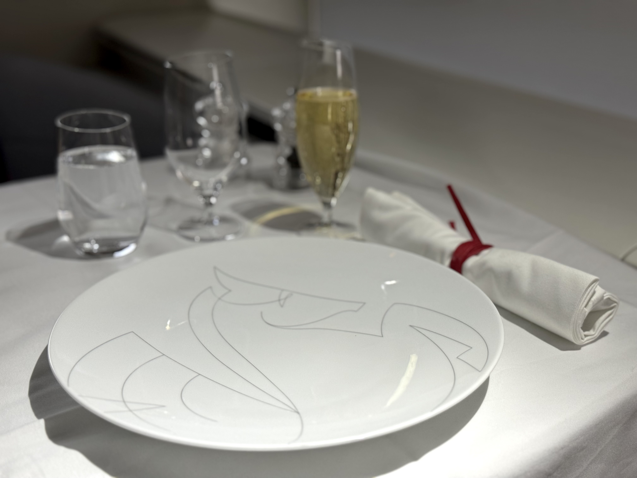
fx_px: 883
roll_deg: +0.9
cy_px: 239
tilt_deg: -20.2
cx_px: 318
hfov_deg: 39.7
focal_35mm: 48
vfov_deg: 30.3
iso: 160
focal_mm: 6.86
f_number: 1.78
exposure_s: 1/57
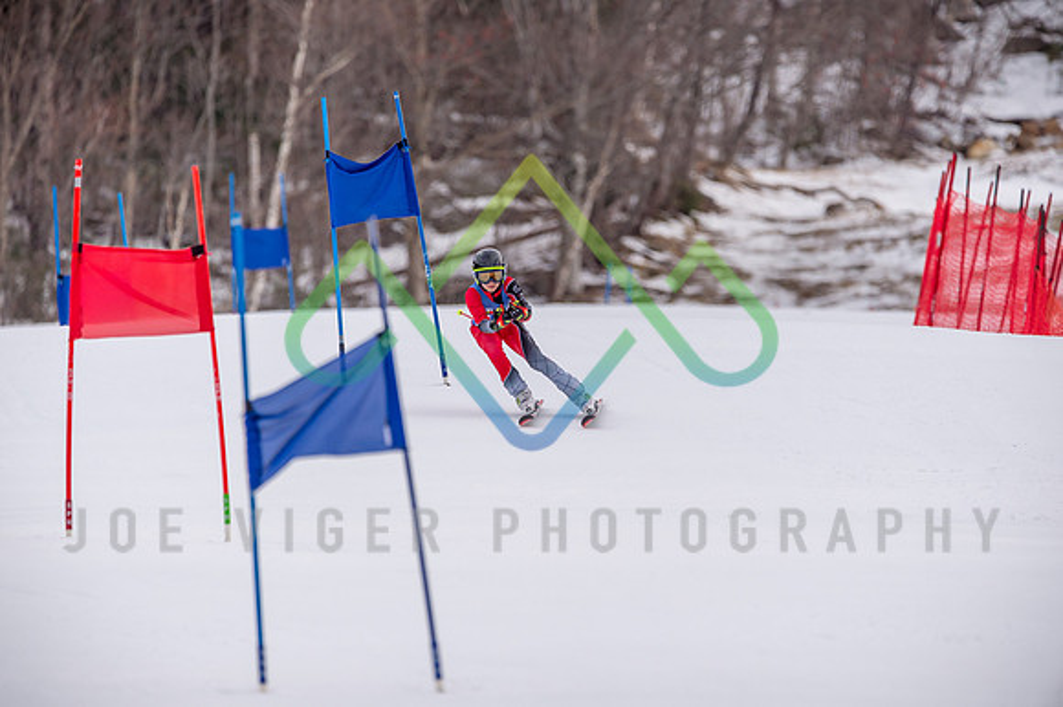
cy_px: 354
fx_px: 17706
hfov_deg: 3.4
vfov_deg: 2.3
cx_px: 532
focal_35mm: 600
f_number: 6.3
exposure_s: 1/2500
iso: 800
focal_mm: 600
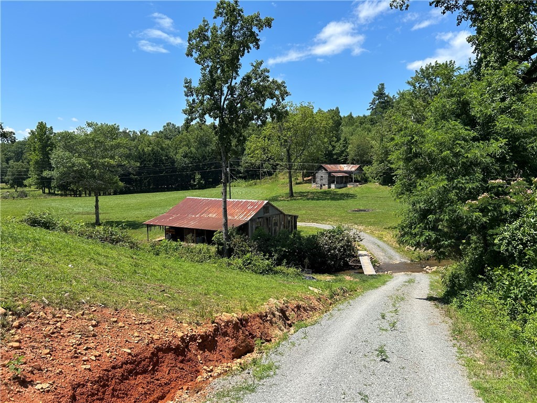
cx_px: 268
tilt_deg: -4.8
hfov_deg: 67.3
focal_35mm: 26
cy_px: 202
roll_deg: +0.6
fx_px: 403
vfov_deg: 53.1
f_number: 1.5
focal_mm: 5.7
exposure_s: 1/3165
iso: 50
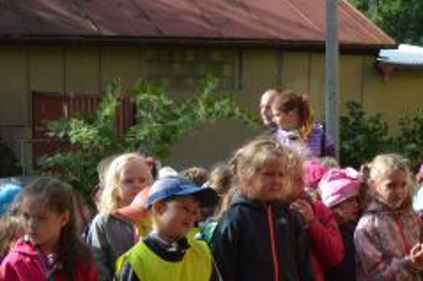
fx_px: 990
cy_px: 198
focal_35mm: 84
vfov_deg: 16.1
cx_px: 212
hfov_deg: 24.1
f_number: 8
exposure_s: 1/80
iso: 100
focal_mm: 21
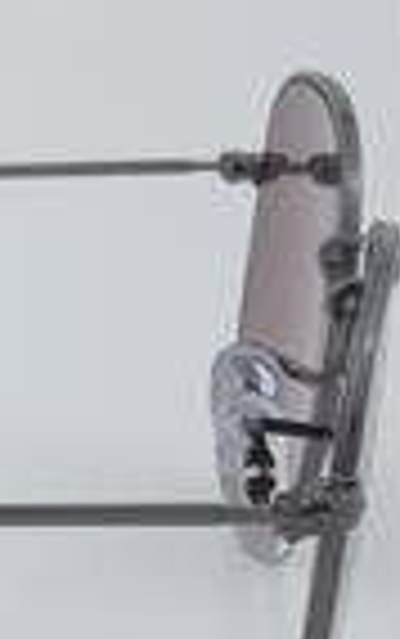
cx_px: -472
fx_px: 3367
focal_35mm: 193
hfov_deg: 6.5
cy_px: 418
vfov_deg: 10.8
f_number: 29
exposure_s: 1/4
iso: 100
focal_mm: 45
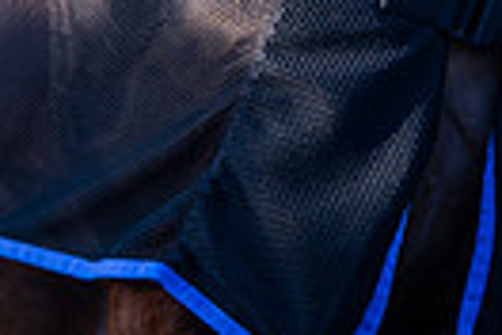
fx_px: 4922
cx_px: 932
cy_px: -274
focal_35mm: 353
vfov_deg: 3.9
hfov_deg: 5.7
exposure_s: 1/1000
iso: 320
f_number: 3.5
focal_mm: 79
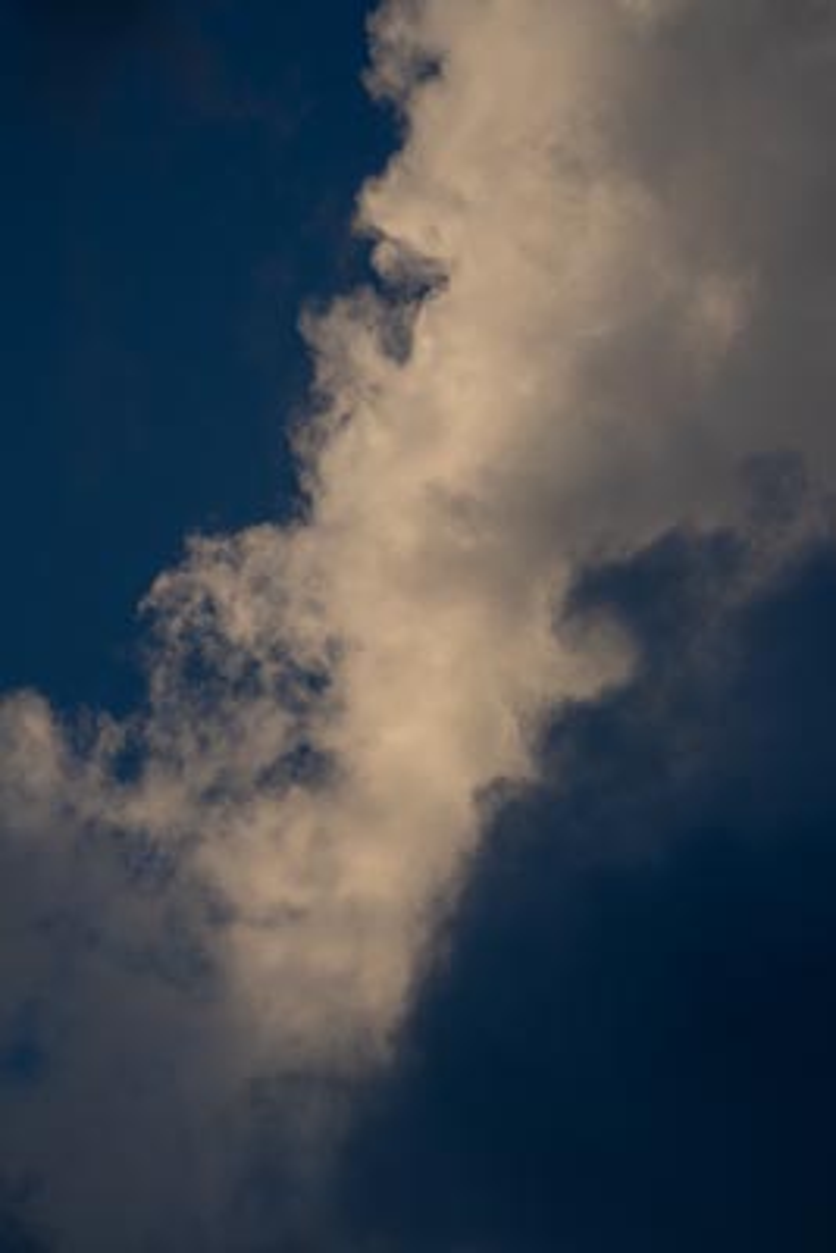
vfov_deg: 9.0
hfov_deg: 6.0
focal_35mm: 229
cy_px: 626
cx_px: 418
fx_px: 7969
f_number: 7.1
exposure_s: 1/400
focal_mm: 229
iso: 50
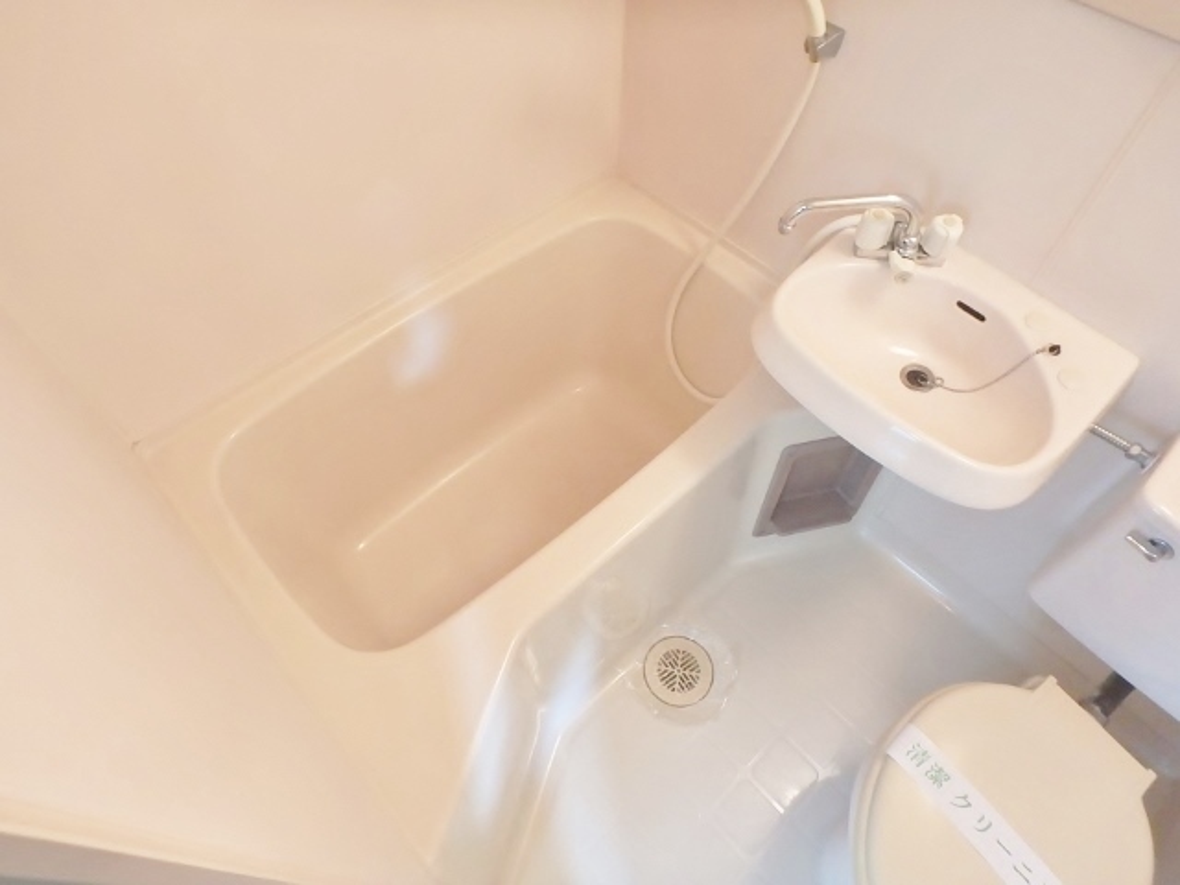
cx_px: 590
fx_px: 716
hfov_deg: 79.0
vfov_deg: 63.4
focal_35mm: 21
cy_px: 442
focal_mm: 3.7
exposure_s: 1/20
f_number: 3.5
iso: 800
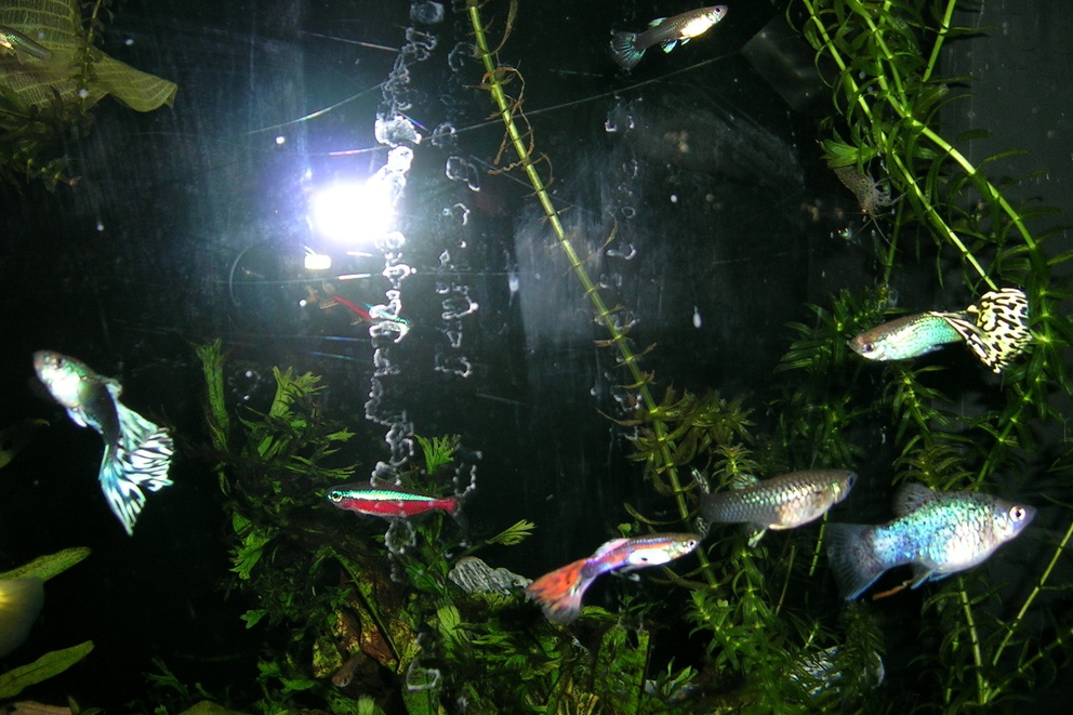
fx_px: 1103
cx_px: 543
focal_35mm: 37
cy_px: 356
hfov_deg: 51.9
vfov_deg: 35.9
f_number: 2.8
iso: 50
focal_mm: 5.4
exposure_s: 1/60.1
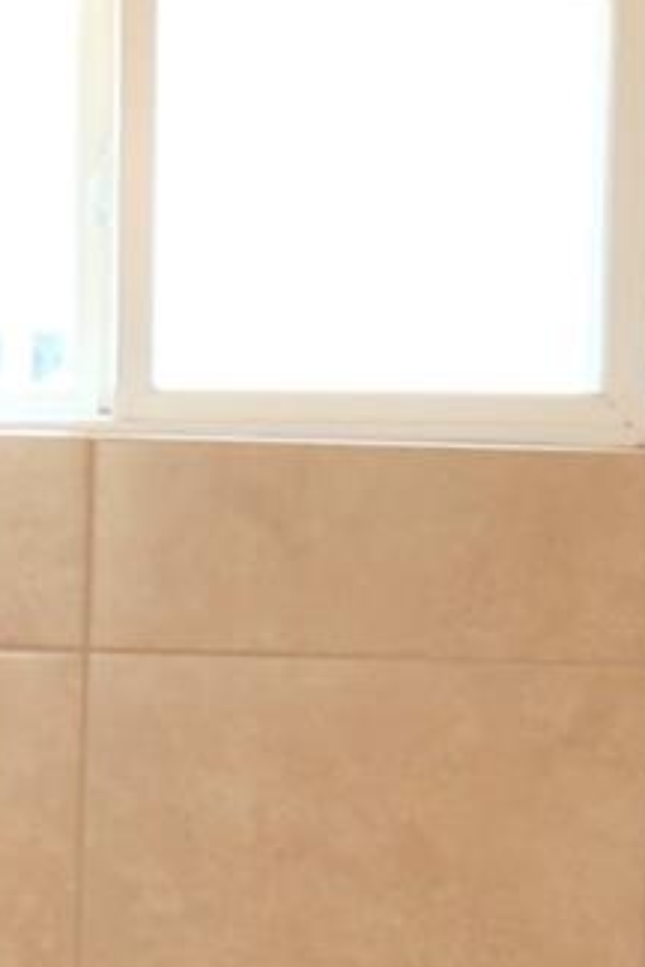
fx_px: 3440
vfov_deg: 15.5
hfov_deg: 10.6
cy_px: 1134
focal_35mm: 128
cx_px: -33
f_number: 3.5
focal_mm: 18
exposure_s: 1/125
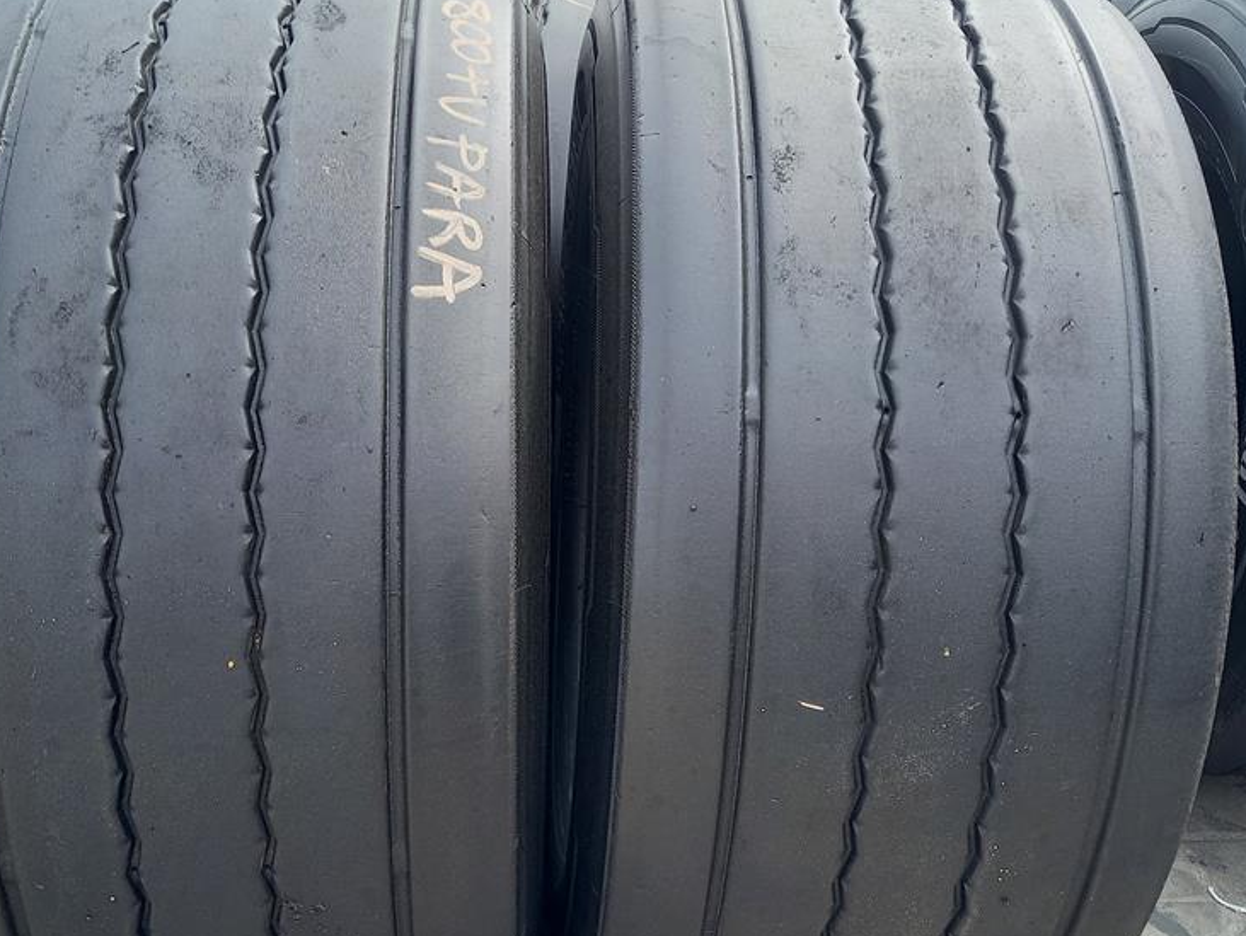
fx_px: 1260
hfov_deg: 52.6
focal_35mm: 35
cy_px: 510
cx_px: 578
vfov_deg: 40.7
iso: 50
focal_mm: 4.65
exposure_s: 1/193
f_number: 1.8
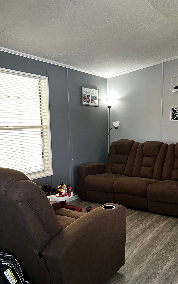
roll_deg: -1.0
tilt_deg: -8.5
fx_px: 256
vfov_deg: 57.9
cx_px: 137
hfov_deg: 37.3
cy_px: 162
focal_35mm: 33
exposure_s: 1/60
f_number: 1.78
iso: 200
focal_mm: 6.86
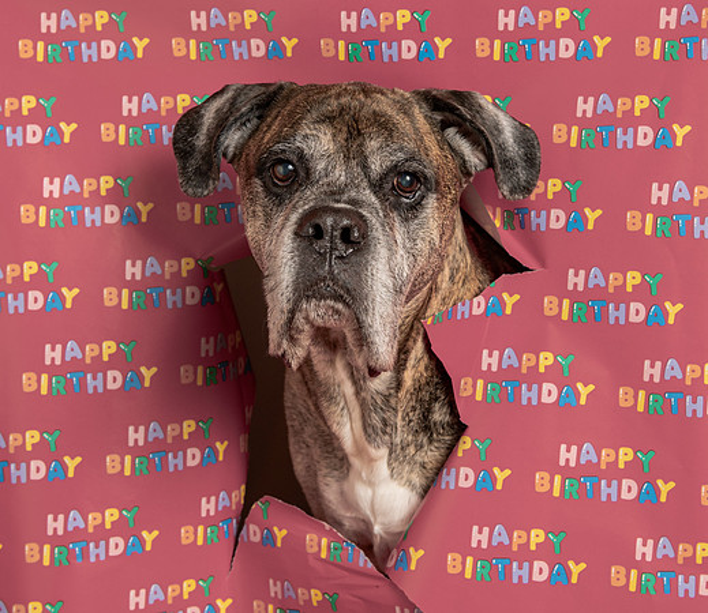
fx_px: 1166
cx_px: 407
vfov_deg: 29.4
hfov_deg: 33.7
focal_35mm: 54
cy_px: 230
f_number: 5.6
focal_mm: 34
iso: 200
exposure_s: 1/125
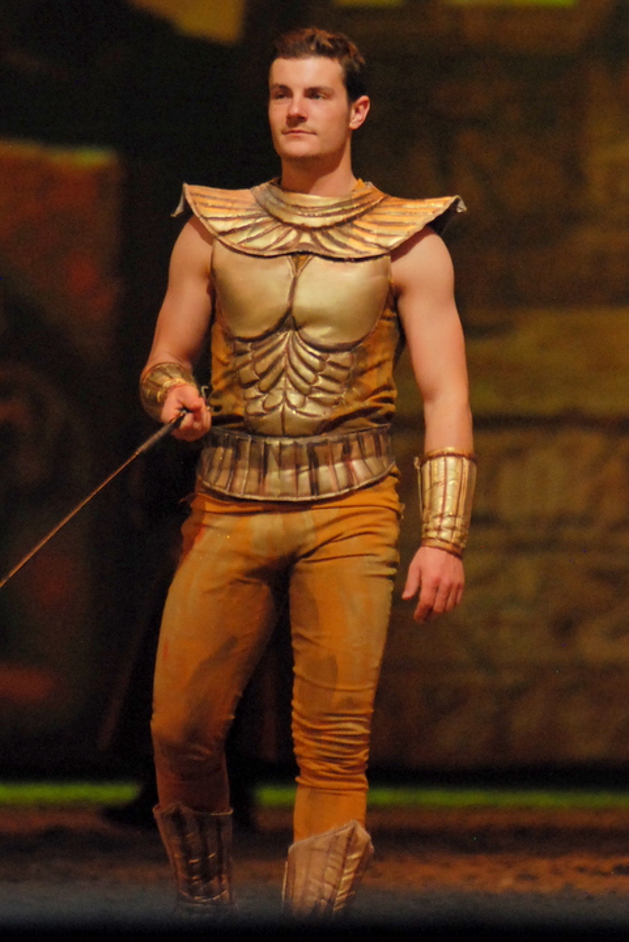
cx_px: 314
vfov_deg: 8.6
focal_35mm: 240
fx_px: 6280
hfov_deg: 5.7
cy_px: 471
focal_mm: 160
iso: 1600
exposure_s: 1/500
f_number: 2.8
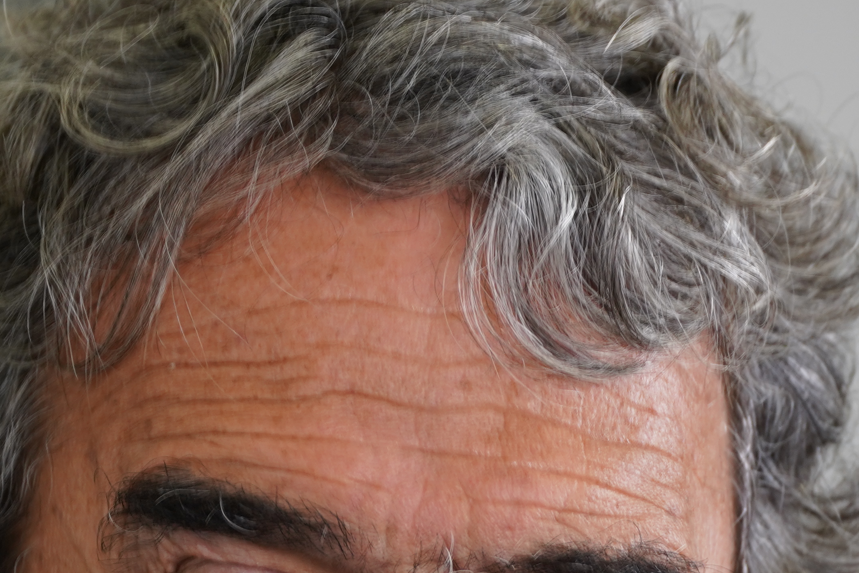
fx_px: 26842
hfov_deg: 1.8
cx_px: 442
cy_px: 744
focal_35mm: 1125
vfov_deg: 1.2
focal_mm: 400
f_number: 5.6
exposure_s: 1/40
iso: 500
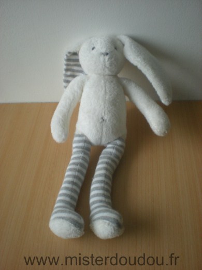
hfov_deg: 37.7
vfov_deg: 49.0
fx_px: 296
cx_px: 101
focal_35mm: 38
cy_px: 135
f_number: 3.1
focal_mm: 6.3
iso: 200
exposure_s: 1/8.2
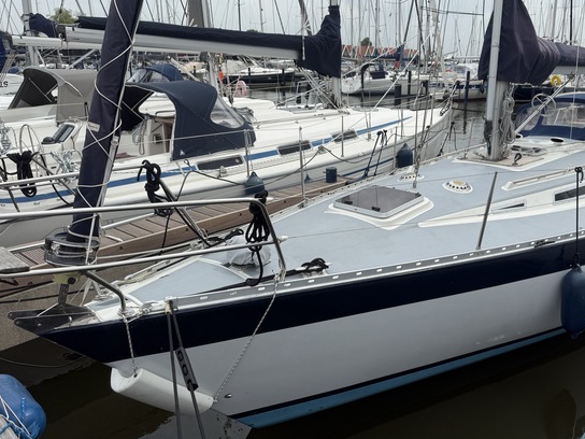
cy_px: 206
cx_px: 356
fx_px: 507
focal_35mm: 30
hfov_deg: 59.4
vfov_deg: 46.8
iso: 80
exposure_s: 1/4405
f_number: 1.78
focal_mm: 6.76
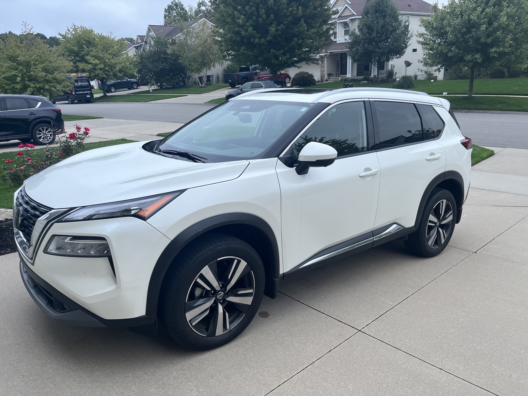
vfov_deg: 53.1
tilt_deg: -18.5
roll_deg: +3.7
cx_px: 264
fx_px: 397
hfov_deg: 67.3
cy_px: 198
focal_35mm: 26
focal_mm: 5.1
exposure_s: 1/121
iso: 64
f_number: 1.6
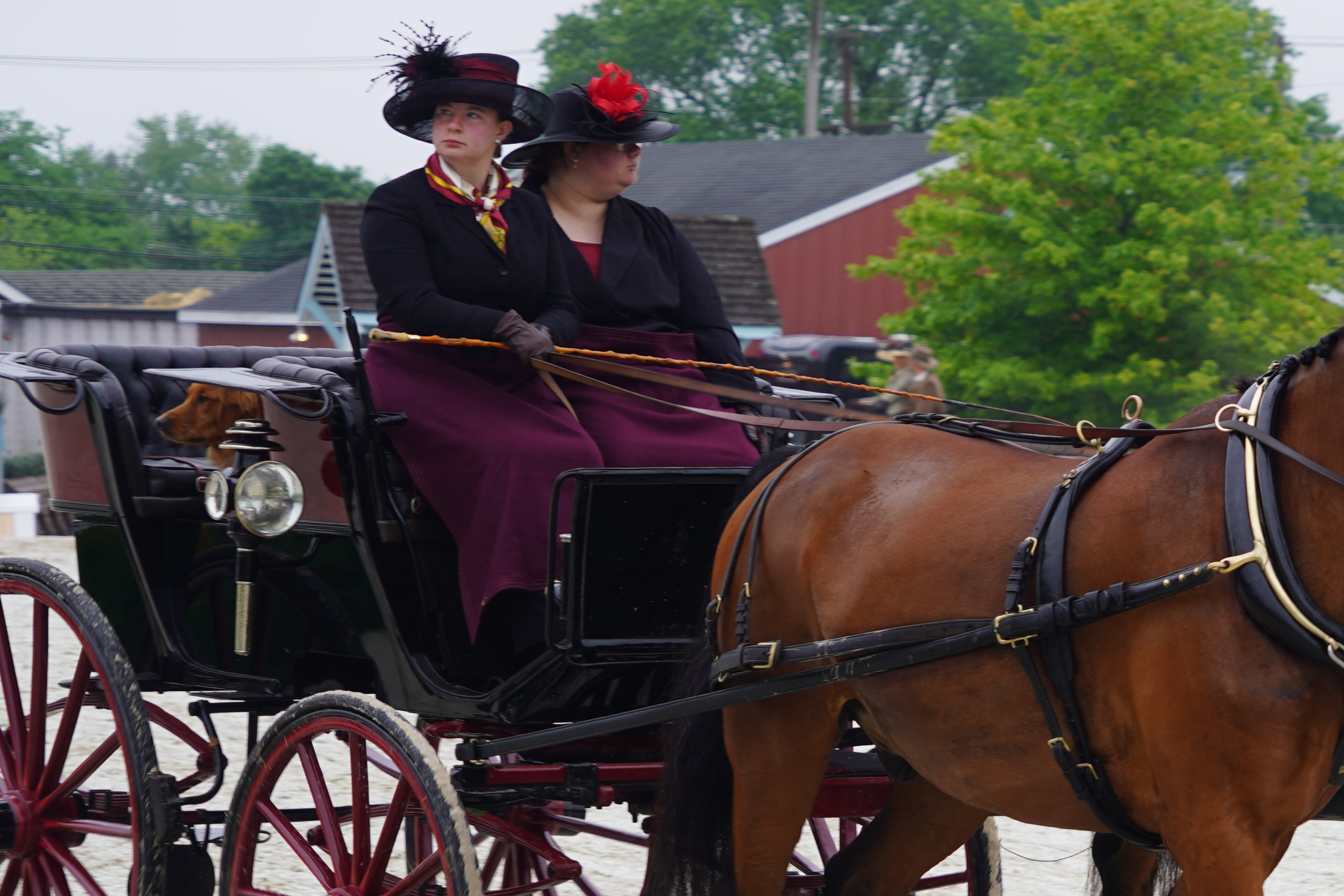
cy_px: 466
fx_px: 6458
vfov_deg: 7.9
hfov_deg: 11.8
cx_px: 1198
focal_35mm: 173
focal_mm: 83
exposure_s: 1/125
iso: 100
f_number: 5.6
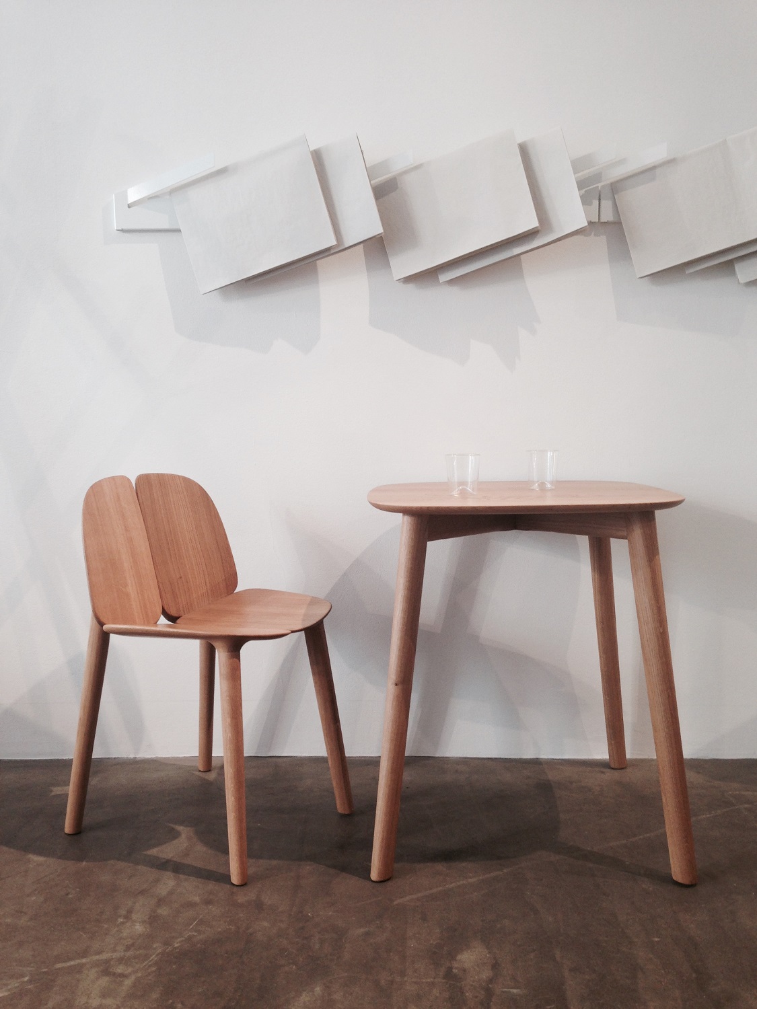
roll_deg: +0.3
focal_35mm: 33
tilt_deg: -3.3
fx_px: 962
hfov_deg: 42.9
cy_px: 504
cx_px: 378
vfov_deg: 55.4
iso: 50
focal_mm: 4.12
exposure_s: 1/30
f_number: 2.4
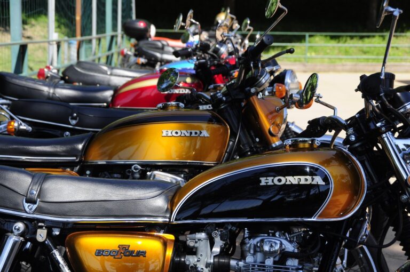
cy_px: 136
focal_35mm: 90
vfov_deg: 15.1
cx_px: 205
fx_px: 1024
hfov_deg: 22.6
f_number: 7.1
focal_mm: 60
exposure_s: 1/800
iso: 400
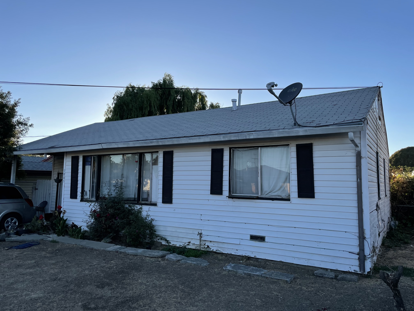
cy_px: 156
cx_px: 207
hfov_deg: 67.3
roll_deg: -0.5
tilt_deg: +6.1
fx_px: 311
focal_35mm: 26
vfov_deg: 53.1
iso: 50
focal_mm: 4.2
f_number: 1.6
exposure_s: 1/2506
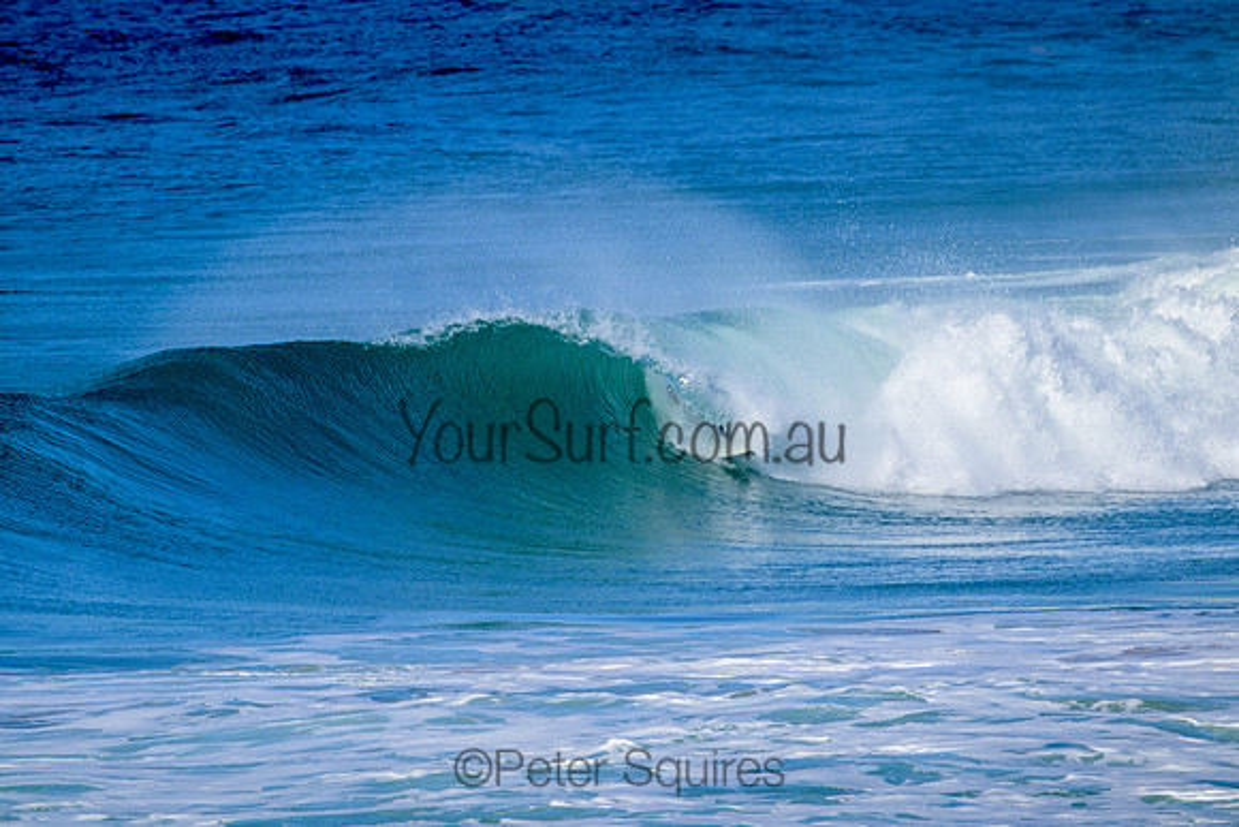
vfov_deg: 1.7
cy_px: 414
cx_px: 620
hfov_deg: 2.6
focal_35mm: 800
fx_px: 27538
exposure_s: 1/2000
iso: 1000
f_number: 11
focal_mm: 800
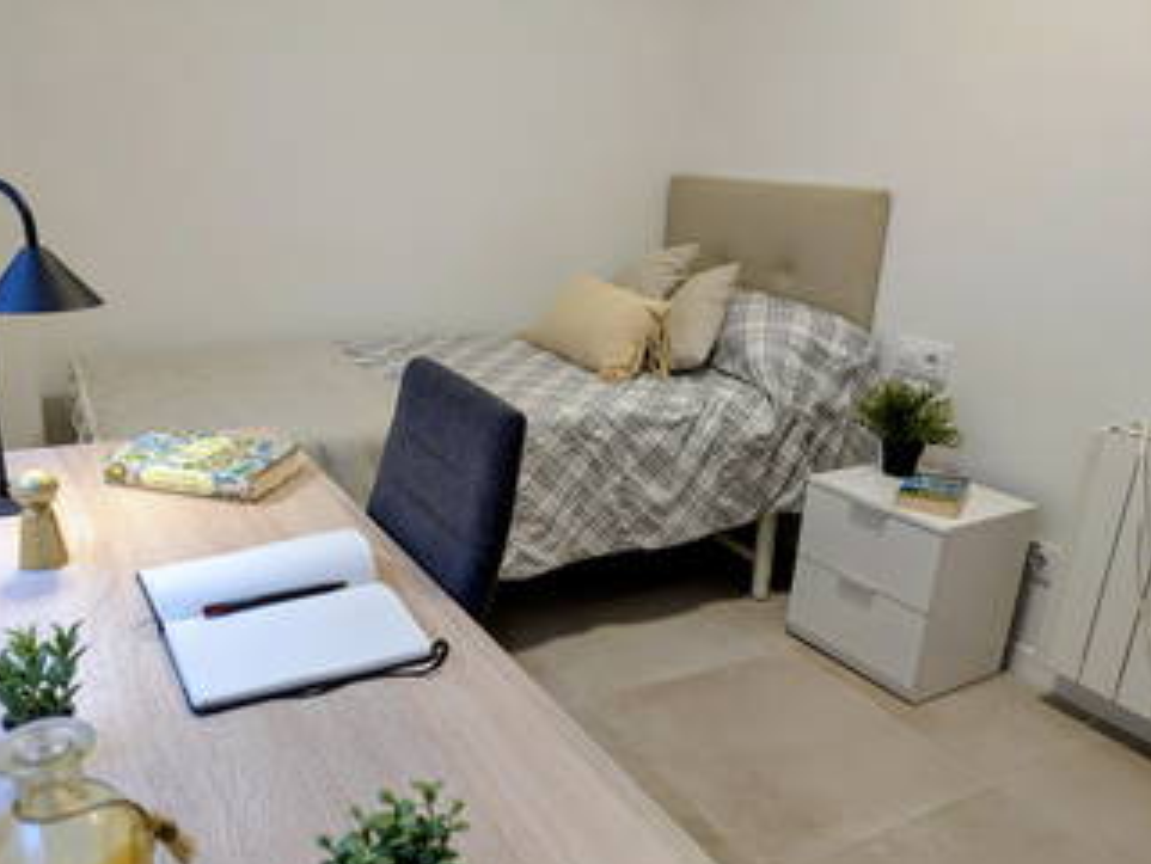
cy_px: 480
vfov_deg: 49.7
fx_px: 931
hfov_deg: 63.3
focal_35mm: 28
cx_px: 513
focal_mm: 5.43
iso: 74
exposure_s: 1/25
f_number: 1.89
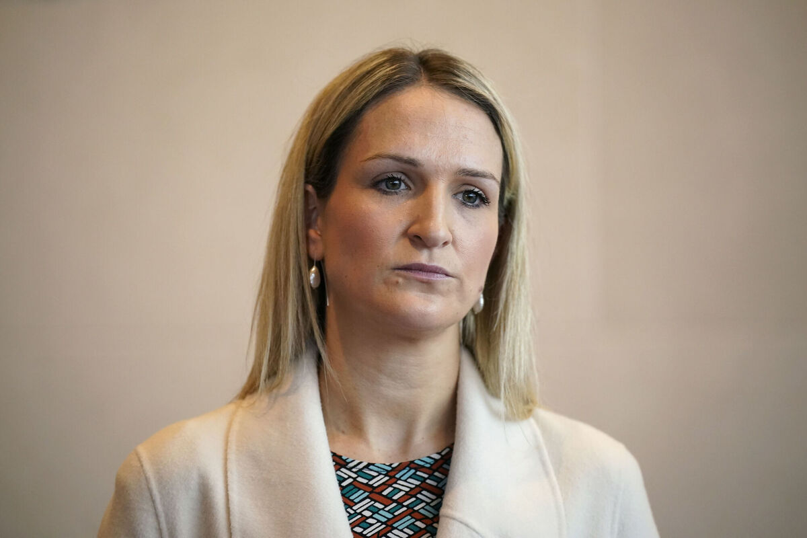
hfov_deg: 12.8
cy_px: 269
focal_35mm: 160
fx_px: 3586
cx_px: 404
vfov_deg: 8.6
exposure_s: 1/1000
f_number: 2.8
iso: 4000
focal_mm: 160
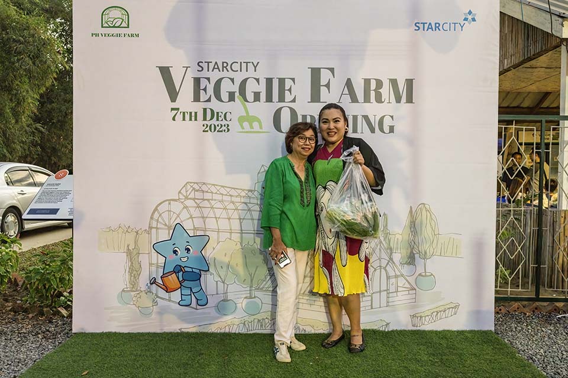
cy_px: 189
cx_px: 284
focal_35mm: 29
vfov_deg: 45.0
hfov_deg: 63.7
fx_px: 458
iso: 14400
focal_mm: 29
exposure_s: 1/200
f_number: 5.6
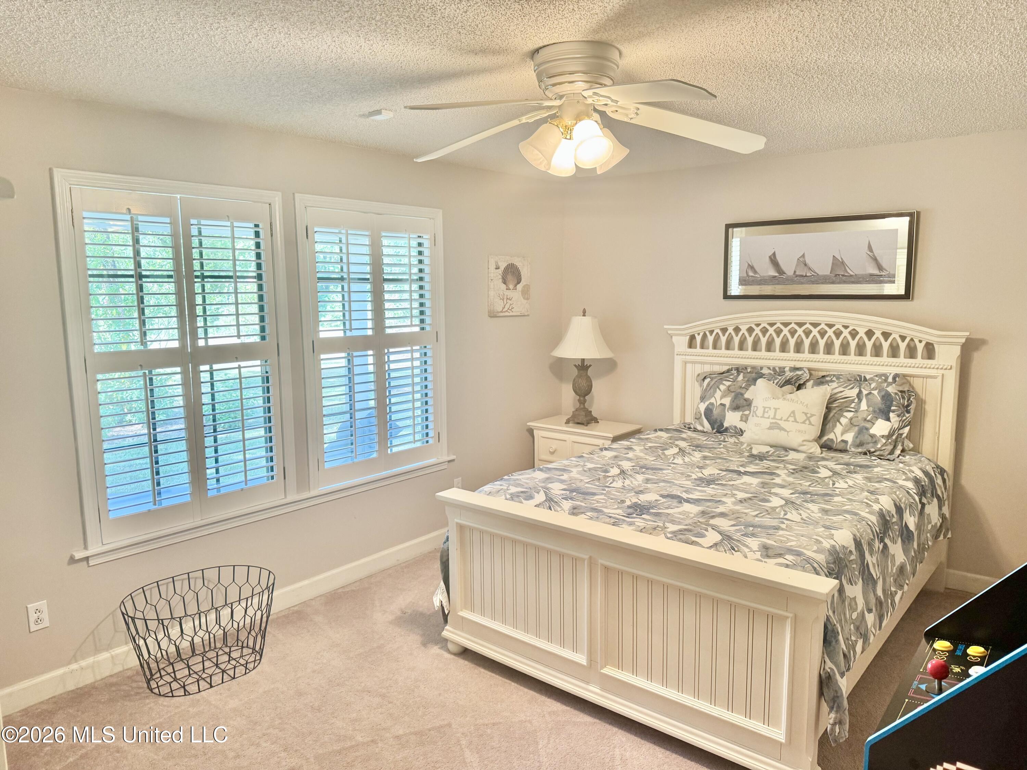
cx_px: 514
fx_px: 712
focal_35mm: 24
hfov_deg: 71.6
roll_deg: -0.6
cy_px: 385
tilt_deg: -8.3
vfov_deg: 56.8
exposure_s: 1/60
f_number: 1.78
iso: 160
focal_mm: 6.76
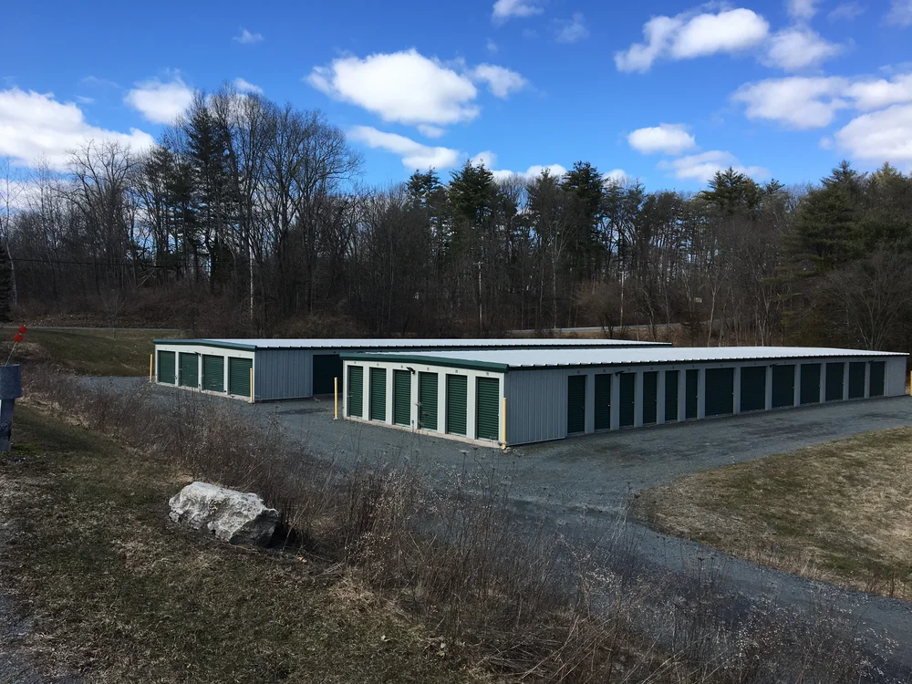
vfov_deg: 48.2
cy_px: 342
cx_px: 456
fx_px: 764
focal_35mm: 29
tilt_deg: +0.1
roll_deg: -0.3
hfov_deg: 61.7
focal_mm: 4.15
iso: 25
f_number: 2.2
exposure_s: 1/1115
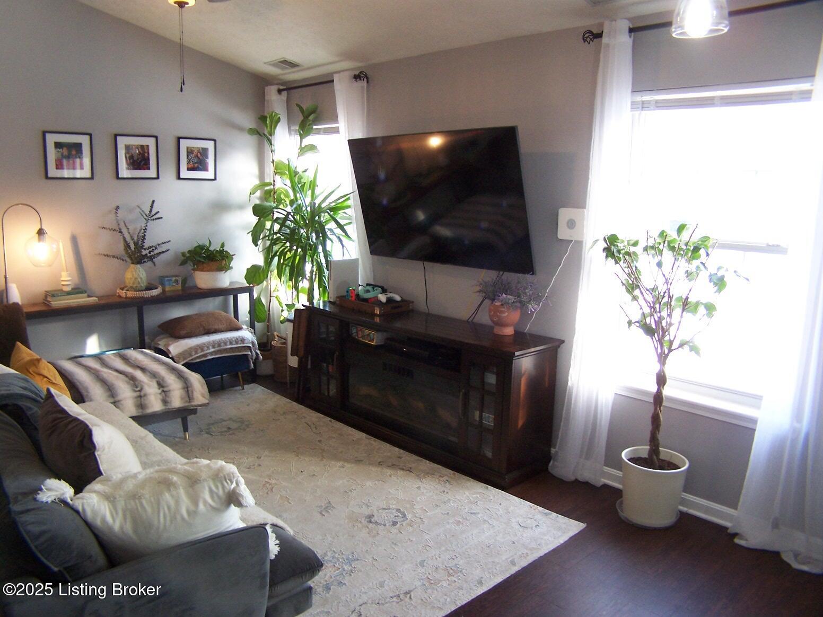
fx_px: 903
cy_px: 308
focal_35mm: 38
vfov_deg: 37.7
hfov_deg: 49.0
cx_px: 412
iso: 140
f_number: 2.8
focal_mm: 6.3
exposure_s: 1/30
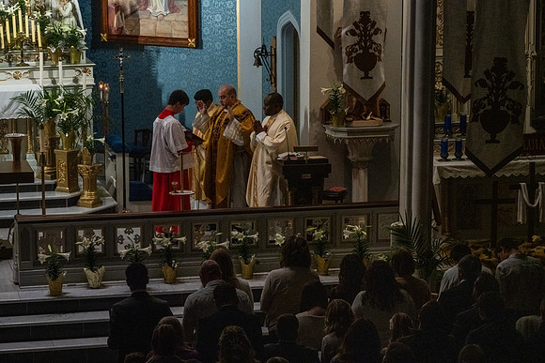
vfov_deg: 11.4
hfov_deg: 17.1
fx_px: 1817
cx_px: 272
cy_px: 182
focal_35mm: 120
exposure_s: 1/60
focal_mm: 120
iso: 5000
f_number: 14
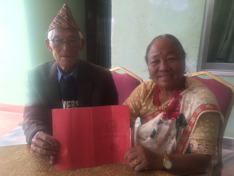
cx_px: 117
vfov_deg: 48.2
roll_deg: -0.9
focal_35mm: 29
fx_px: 196
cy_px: 88
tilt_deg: -20.0
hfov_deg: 61.7
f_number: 2.2
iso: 50
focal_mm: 4.15
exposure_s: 1/50
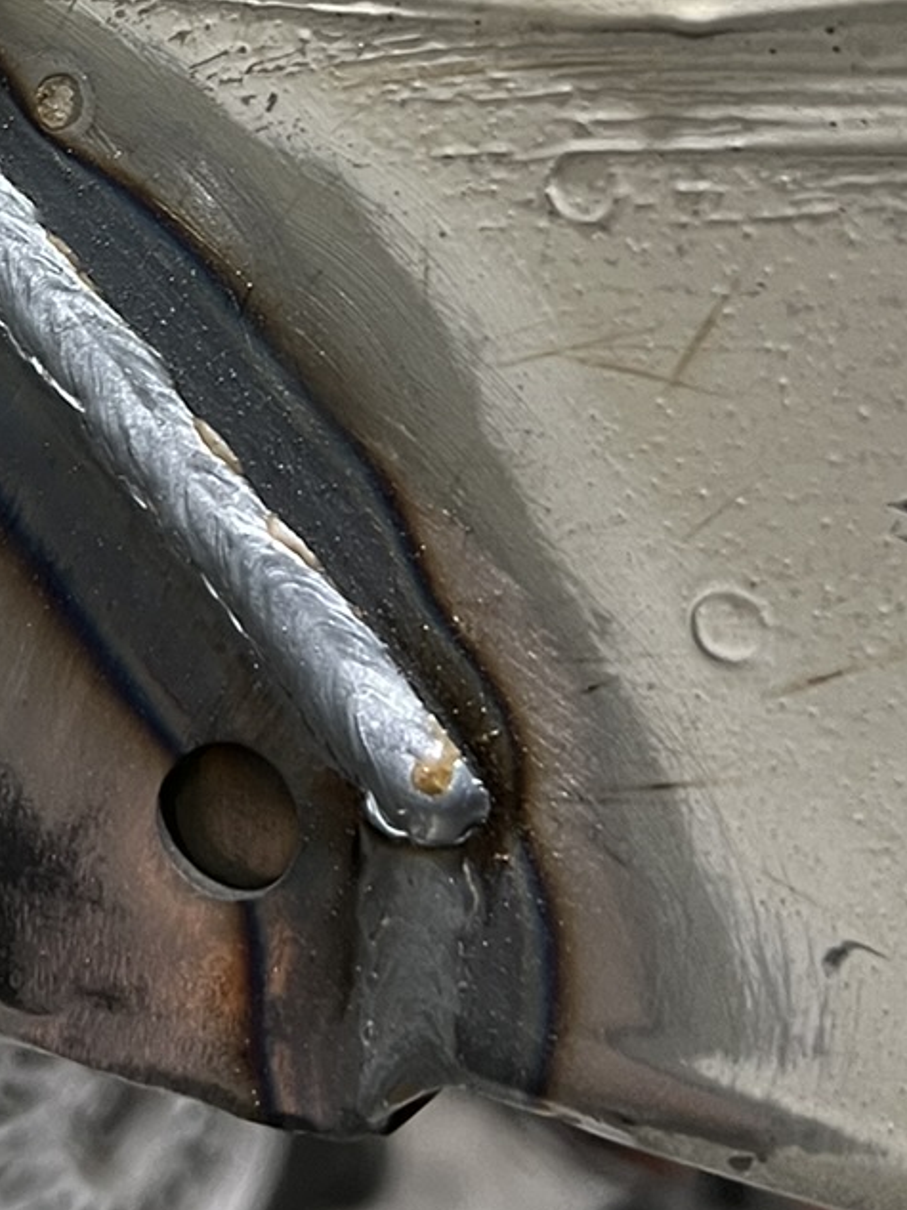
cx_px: 38
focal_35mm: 84
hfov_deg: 17.2
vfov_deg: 22.6
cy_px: 76
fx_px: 2937
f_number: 1.5
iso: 160
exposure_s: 1/60
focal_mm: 5.7
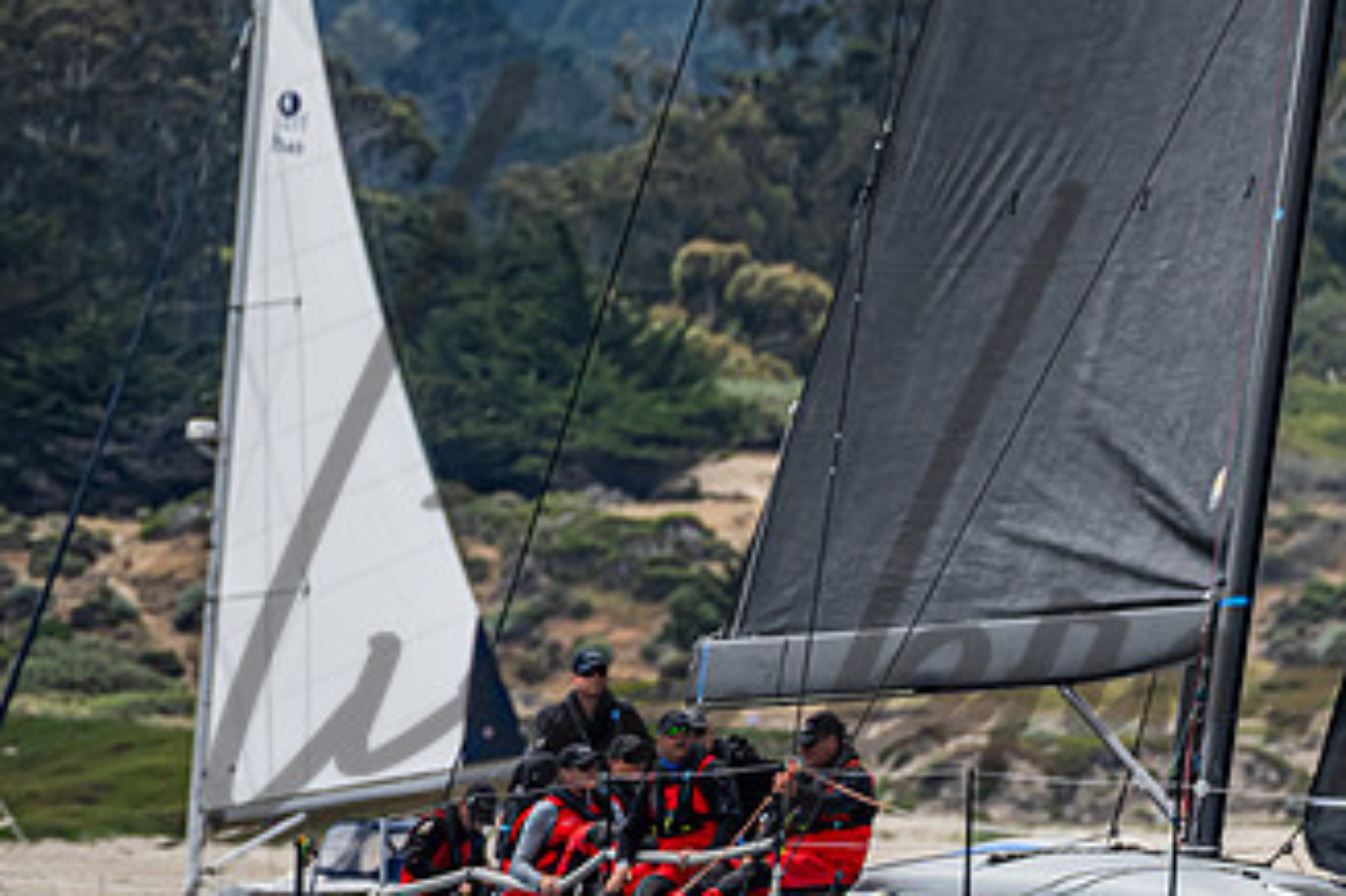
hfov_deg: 2.1
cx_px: 1064
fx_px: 36584
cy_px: 579
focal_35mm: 979
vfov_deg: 1.4
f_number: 8
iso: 500
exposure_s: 1/1600
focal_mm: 400
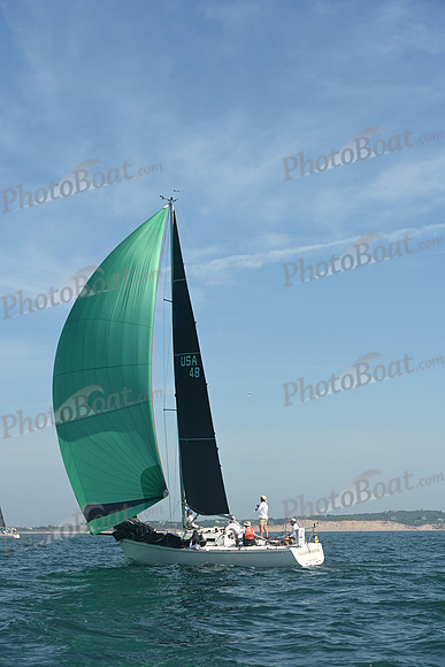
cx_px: 222
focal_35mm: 70
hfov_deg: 19.5
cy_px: 334
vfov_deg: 28.8
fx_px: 1297
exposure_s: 1/1000
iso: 320
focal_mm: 70
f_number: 9
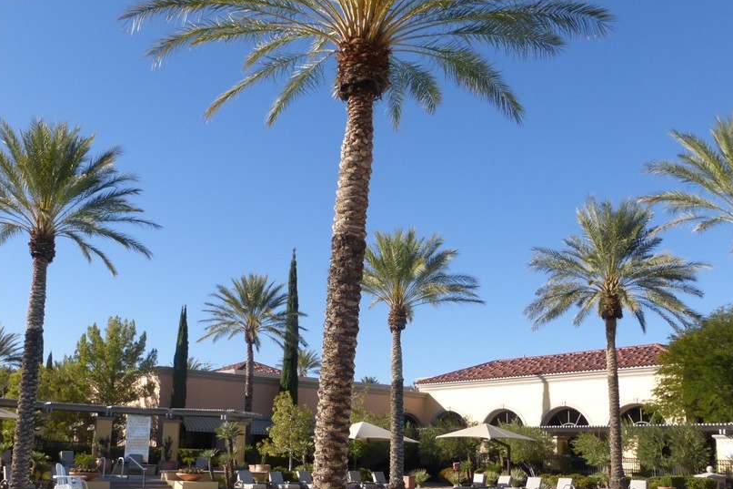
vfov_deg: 35.8
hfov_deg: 51.8
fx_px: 753
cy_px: 297
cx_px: 327
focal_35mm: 37
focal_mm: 4.8
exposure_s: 1/800
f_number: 4
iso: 100
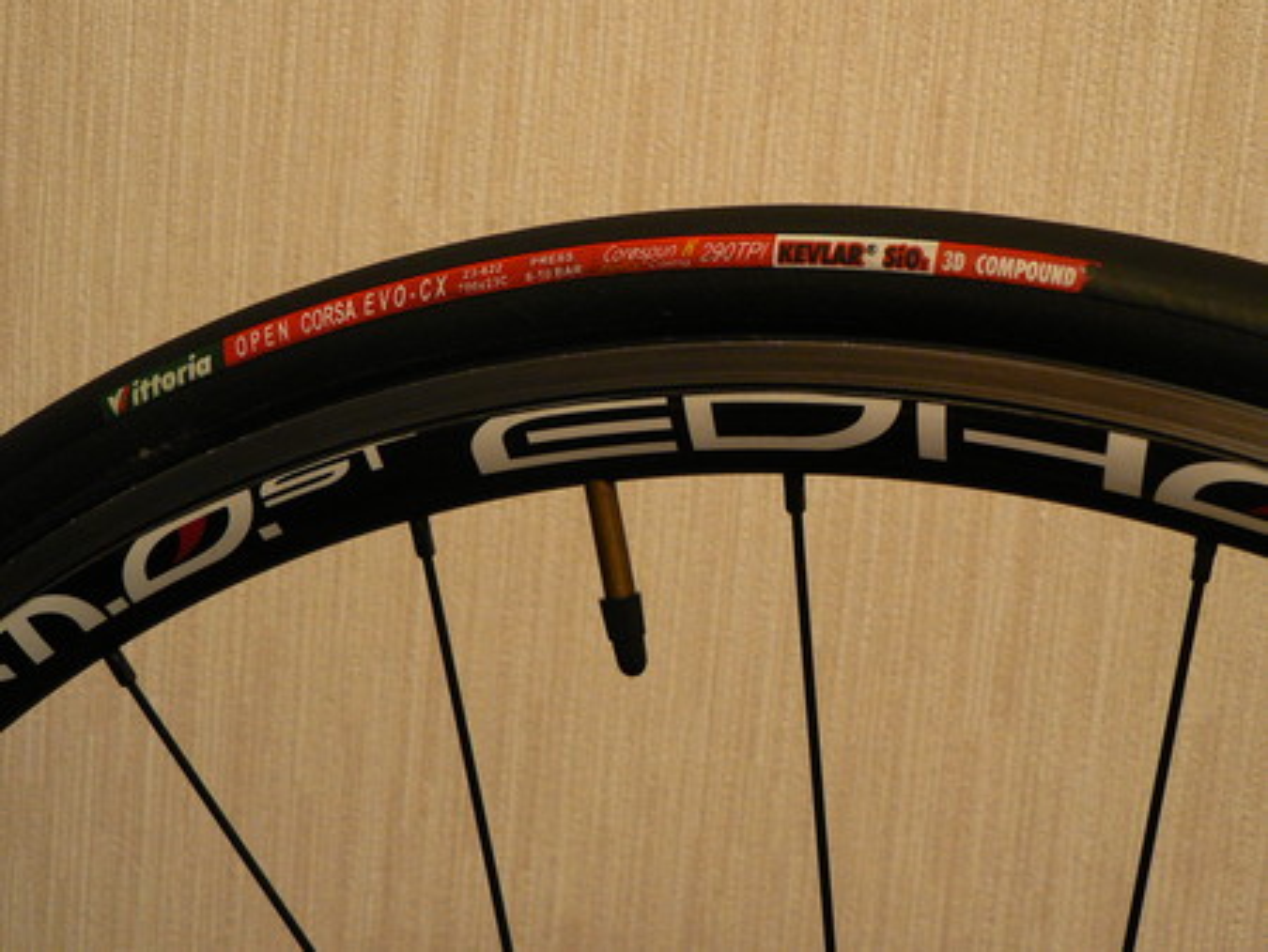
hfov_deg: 22.7
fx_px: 3152
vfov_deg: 17.2
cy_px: 476
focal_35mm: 86
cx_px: 634
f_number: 3.2
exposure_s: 1/4
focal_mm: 14.3
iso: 200
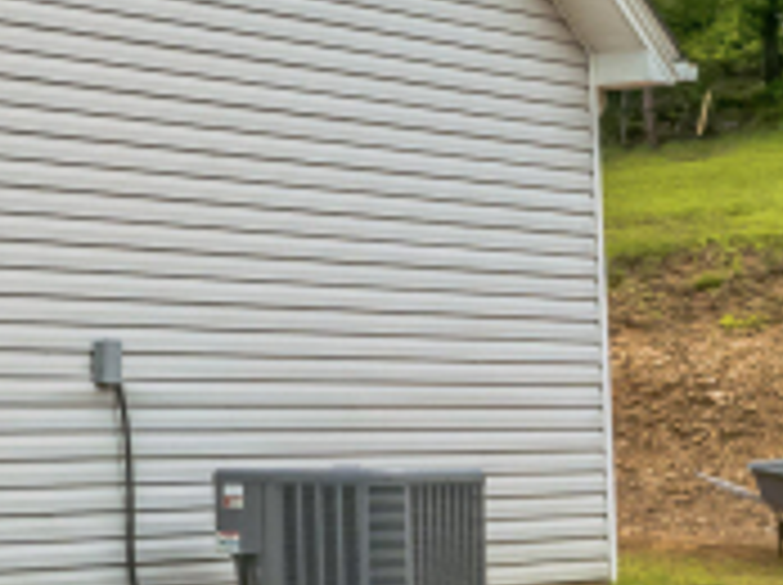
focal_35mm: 112
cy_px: 54
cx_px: -778
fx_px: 2530
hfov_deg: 14.6
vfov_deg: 13.1
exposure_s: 1/500
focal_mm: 27
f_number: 2.8
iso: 100
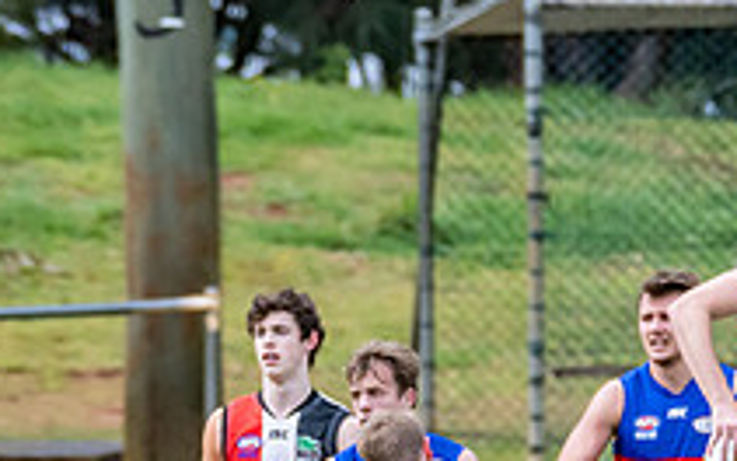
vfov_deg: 0.8
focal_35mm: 1711
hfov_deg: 1.2
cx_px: 482
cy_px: 411
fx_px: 34376
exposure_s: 1/3200
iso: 1250
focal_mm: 380
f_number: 7.1
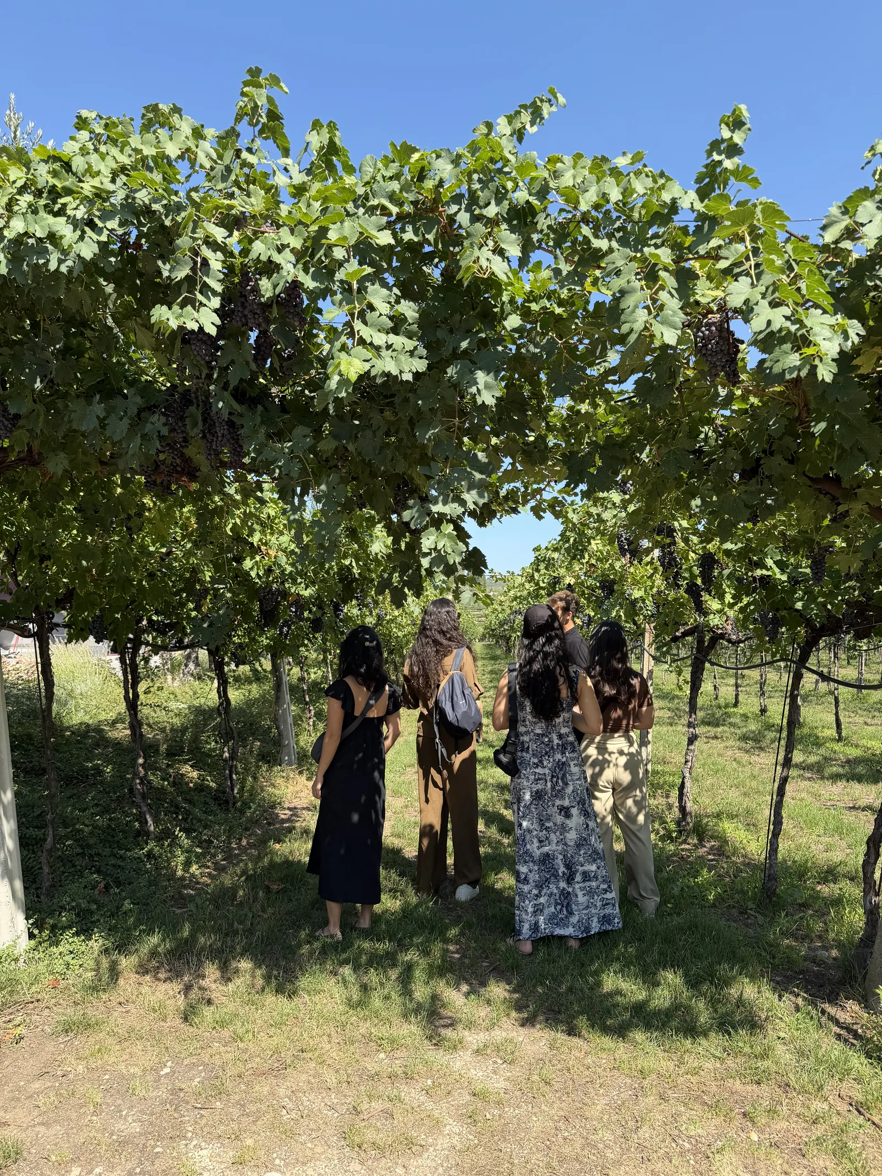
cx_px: 441
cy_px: 588
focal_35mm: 24
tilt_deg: +3.7
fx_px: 815
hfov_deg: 56.8
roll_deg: -0.3
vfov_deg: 71.6
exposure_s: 1/1618
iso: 80
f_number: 1.78
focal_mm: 6.76
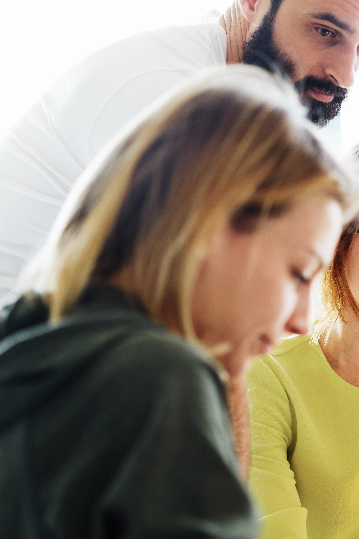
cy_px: 295
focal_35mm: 98
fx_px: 1466
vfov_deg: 20.8
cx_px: 403
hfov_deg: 13.7
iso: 200
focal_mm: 55
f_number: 2.2
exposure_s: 1/250
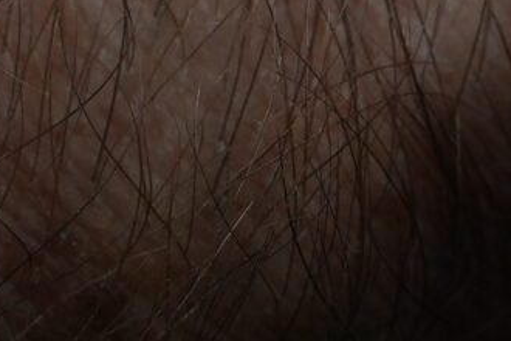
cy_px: -715
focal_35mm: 388
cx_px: 1118
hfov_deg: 5.2
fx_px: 5507
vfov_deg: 3.5
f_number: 4.5
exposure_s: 1/100
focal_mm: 50
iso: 640
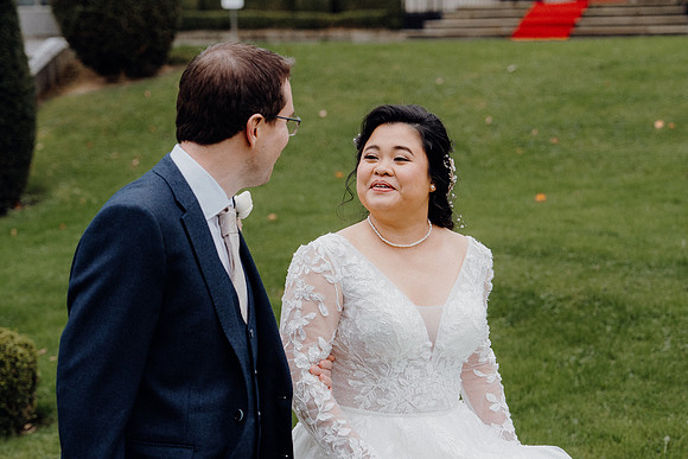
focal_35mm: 105
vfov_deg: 13.0
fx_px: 2007
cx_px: 344
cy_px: 230
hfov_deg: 19.5
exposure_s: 1/160
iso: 640
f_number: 3.5
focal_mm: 70
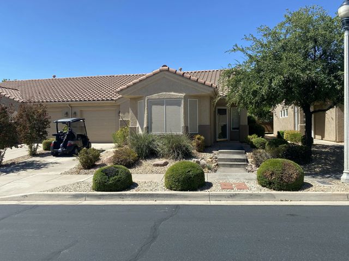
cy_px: 130
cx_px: 174
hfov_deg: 67.3
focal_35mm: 26
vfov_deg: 53.1
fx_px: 262
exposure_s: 1/2358
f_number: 1.8
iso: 32
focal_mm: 4.25
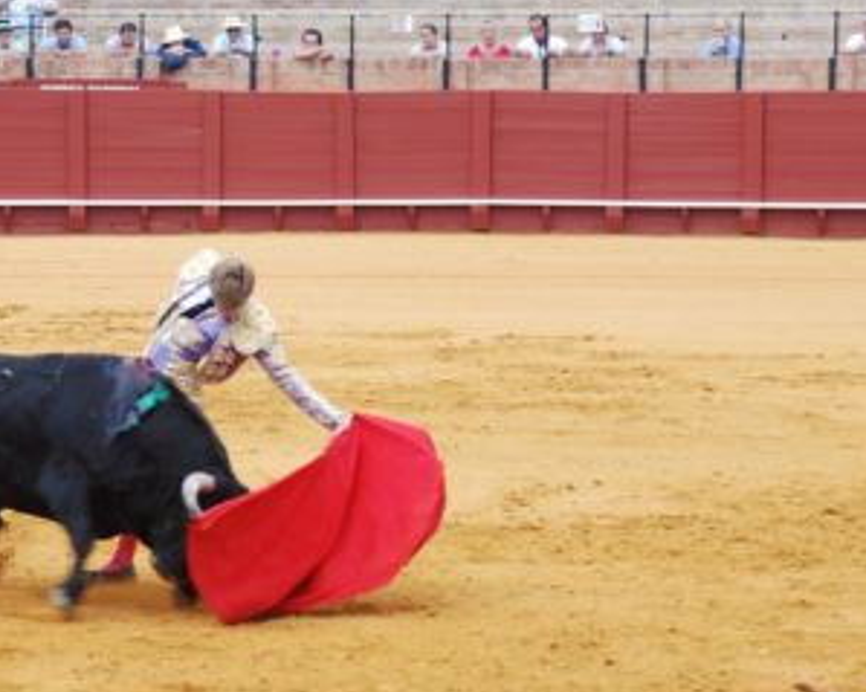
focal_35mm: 217
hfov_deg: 8.9
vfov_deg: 7.1
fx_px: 5560
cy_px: 413
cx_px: 209
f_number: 5
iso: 400
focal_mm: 92
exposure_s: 1/125
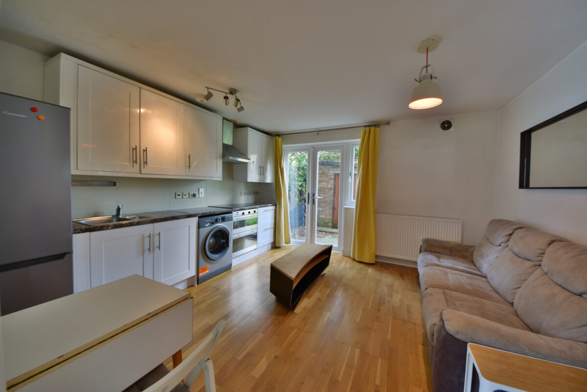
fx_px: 196
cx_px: 294
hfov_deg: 112.6
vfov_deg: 90.0
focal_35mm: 12
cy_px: 196
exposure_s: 1/25
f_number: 4.5
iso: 400
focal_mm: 8
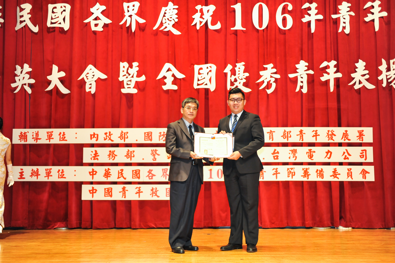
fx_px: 526
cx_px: 198
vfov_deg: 28.0
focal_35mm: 48
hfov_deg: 41.1
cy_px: 132
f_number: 3.2
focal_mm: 48
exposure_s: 1/320
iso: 2000
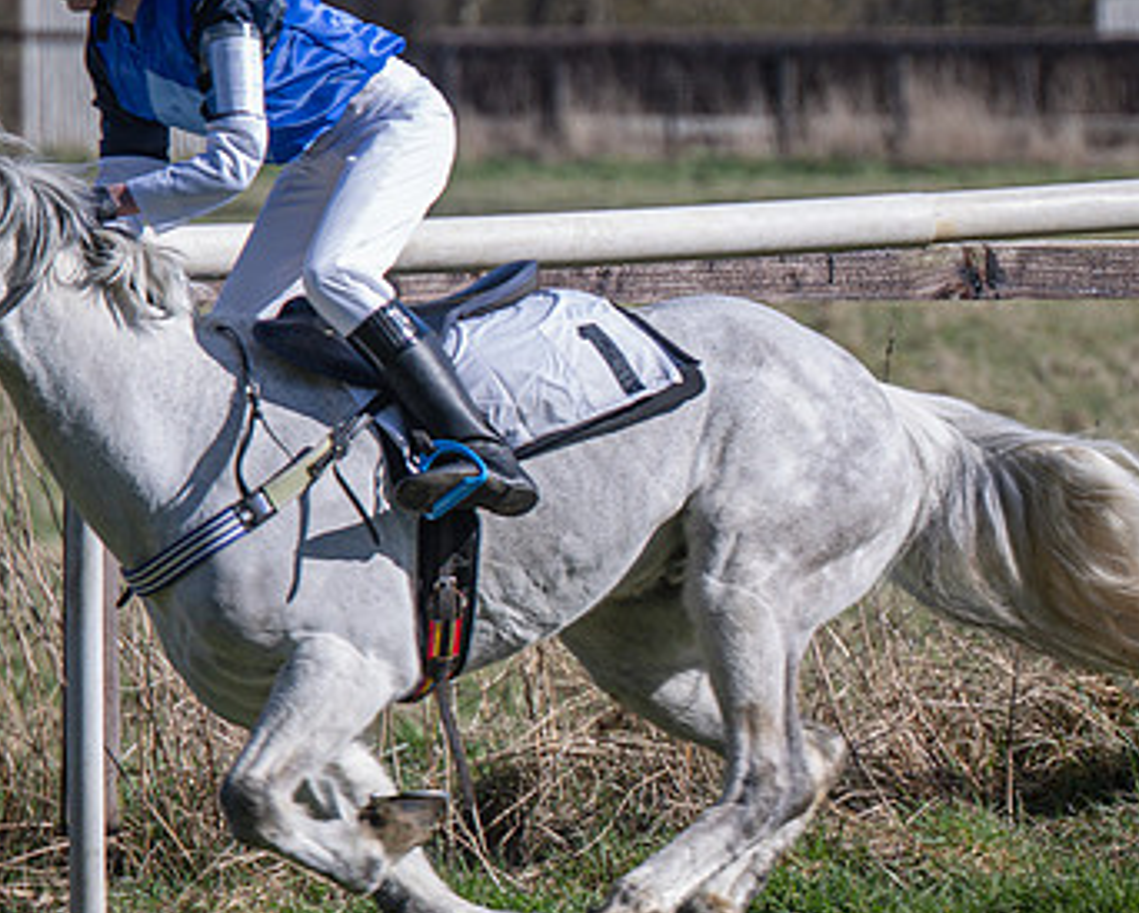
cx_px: 483
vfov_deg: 3.1
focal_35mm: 506
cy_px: 382
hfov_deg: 3.8
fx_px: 17067
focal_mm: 145
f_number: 4
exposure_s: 1/1000
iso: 125
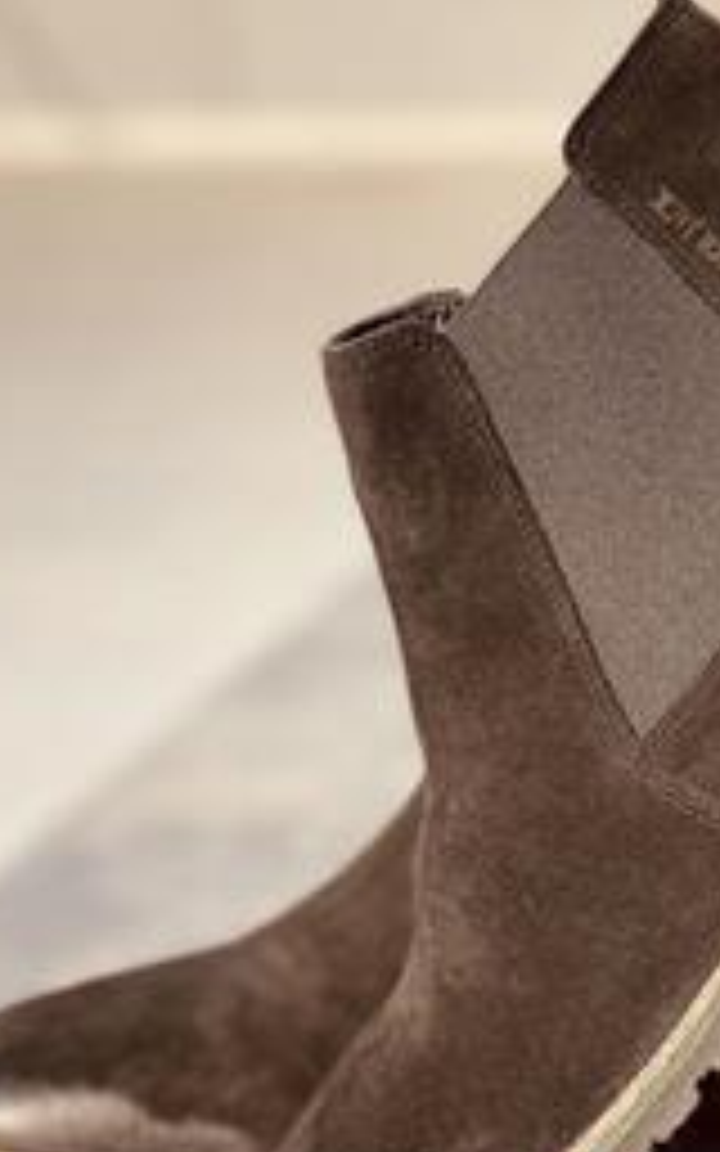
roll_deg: +0.4
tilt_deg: -13.5
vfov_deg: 23.3
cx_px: 567
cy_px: 632
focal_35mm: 89
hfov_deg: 14.6
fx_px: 2794
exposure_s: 1/888
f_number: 2
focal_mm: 6
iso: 20
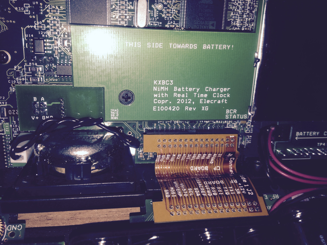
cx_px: 164
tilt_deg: -51.7
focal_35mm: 33
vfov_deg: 42.9
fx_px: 312
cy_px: 122
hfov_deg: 55.4
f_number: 2.4
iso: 50
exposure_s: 1/177
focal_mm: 4.12
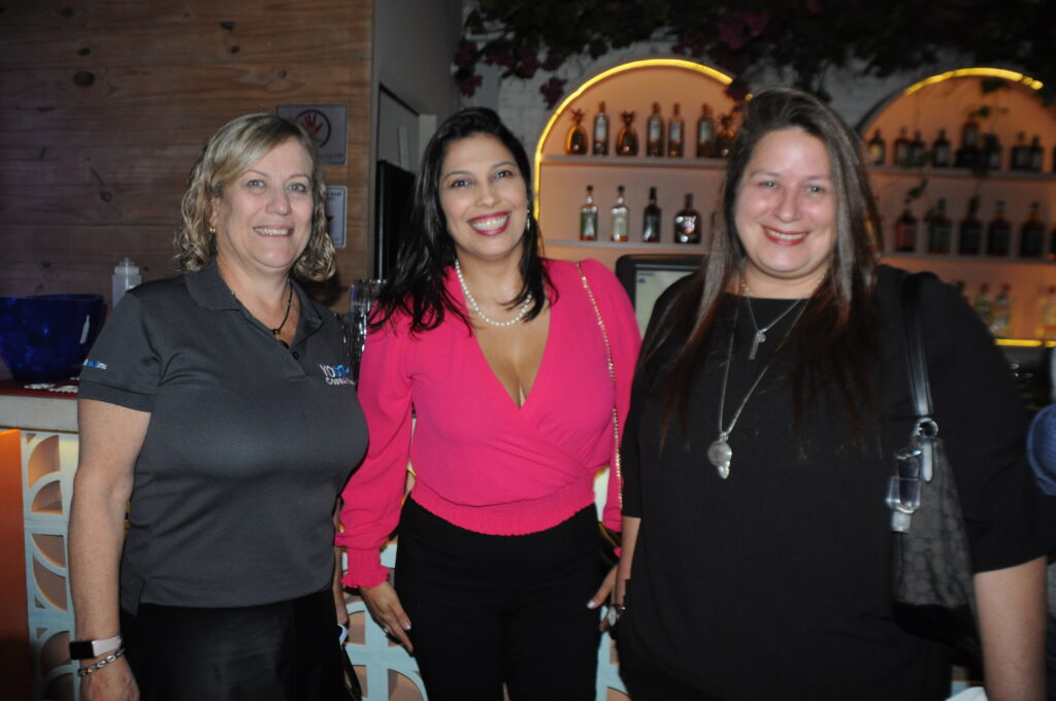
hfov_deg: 67.4
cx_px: 528
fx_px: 791
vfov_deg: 47.8
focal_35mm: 27
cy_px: 350
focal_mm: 18
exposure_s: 1/60
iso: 800
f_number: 4
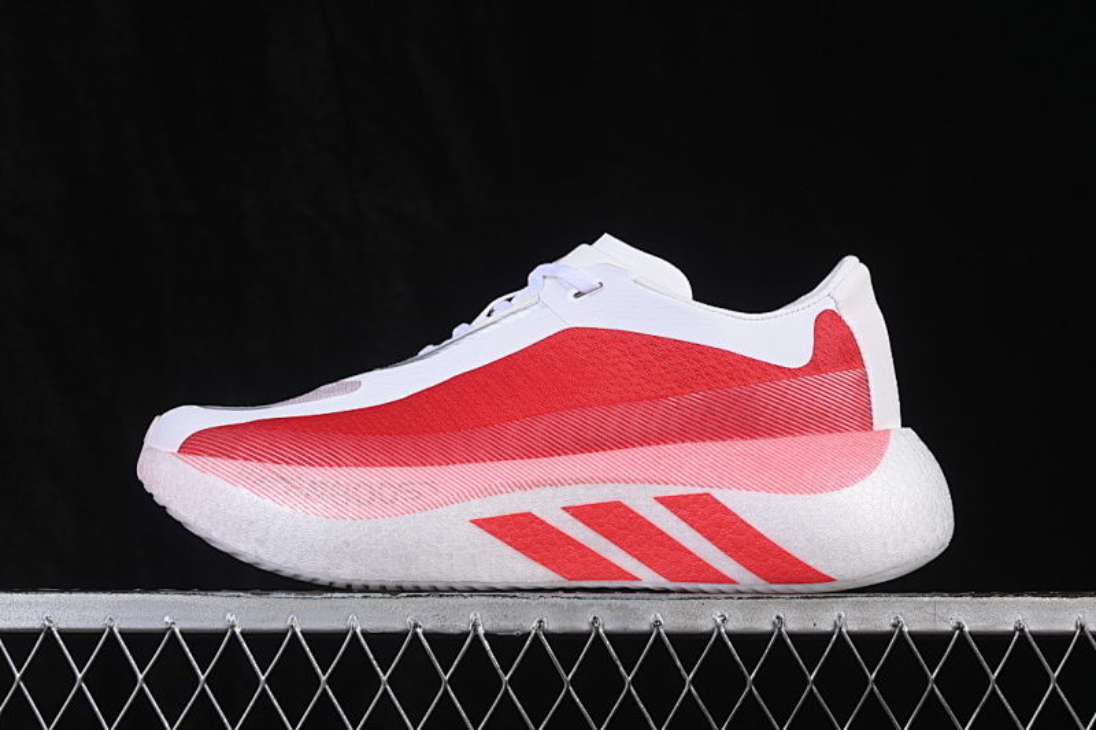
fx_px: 2283
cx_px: 548
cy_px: 365
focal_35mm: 75
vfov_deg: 18.2
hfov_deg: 27.0
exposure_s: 1/80
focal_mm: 50
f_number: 8
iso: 160
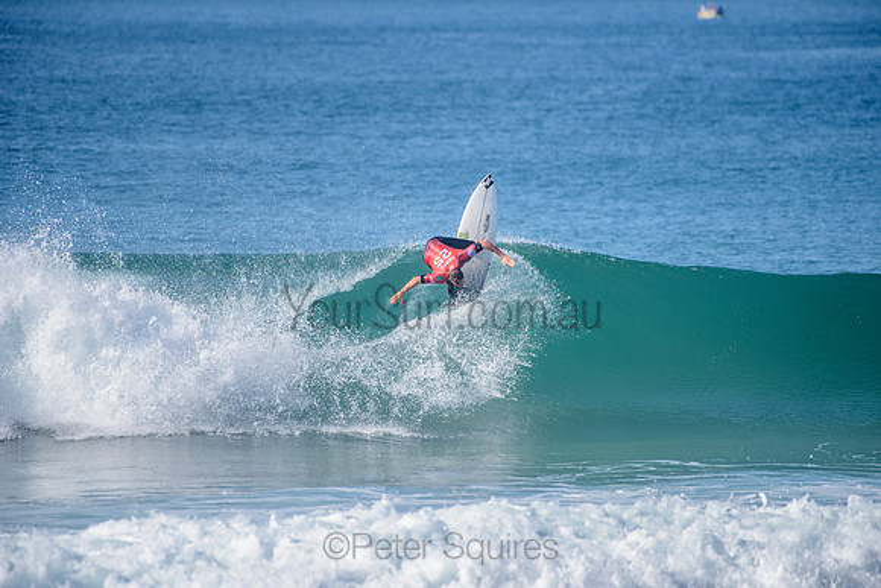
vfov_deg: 2.8
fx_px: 12238
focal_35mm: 500
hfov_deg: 4.1
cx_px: 440
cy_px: 294
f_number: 5.6
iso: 180
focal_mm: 500
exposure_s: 1/1600
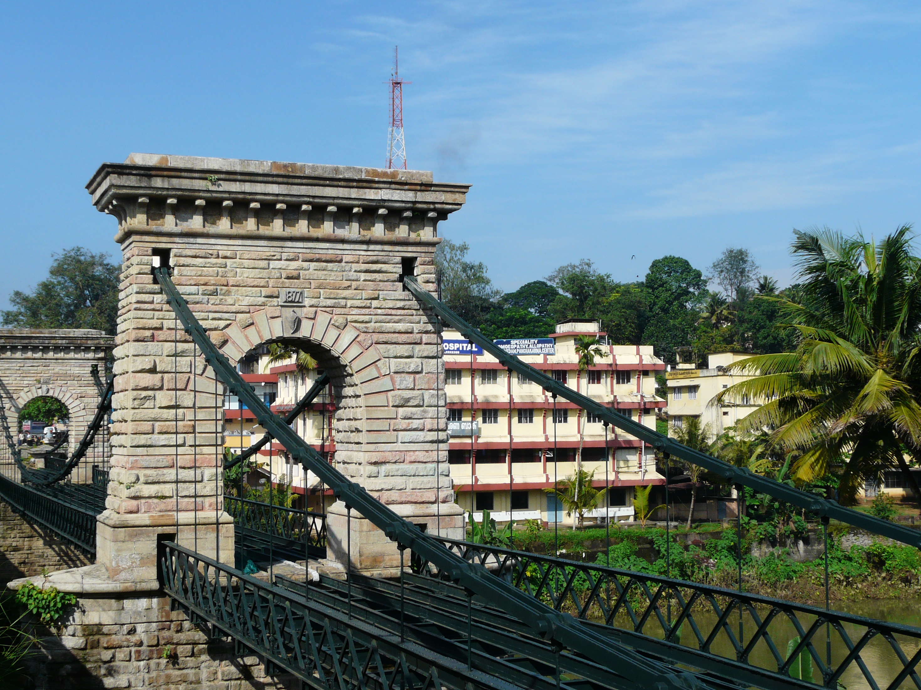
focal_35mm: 50
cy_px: 343
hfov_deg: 38.2
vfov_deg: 29.1
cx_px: 446
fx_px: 1330
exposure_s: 1/500
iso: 100
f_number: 5.6
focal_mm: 7.4
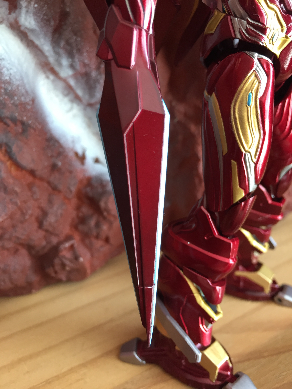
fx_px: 326
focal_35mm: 29
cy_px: 194
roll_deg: +3.8
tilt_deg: -26.2
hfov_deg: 48.2
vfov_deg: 61.7
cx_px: 146
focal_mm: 4.15
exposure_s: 1/33
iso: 50
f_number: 2.2
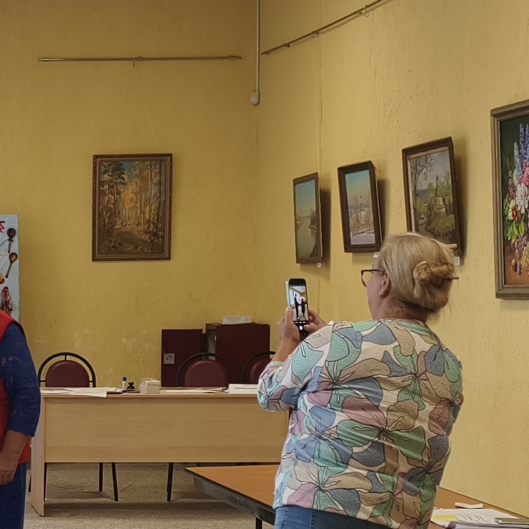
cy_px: 452
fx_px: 1815
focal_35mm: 105
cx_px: -149
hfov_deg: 15.8
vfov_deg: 16.4
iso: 80
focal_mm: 4.94
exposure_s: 1/127
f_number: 1.5
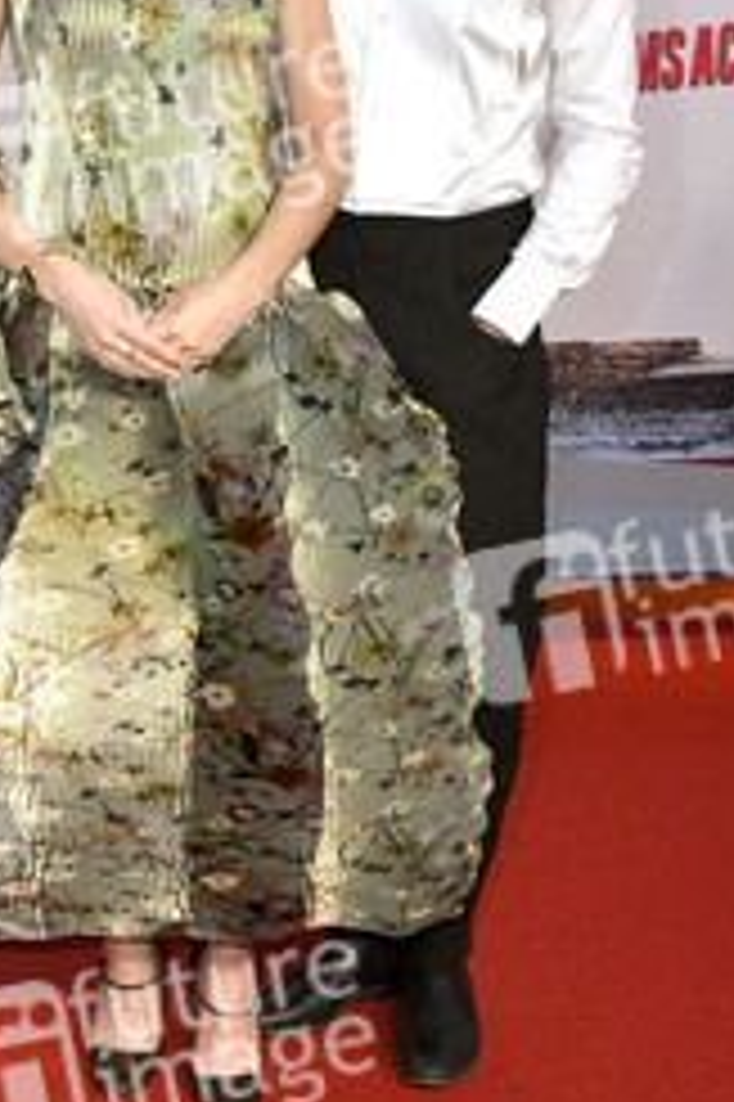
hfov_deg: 21.8
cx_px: 275
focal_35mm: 62
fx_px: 1899
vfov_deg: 32.2
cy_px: 373
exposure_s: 1/160
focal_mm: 38
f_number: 7.1
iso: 1600
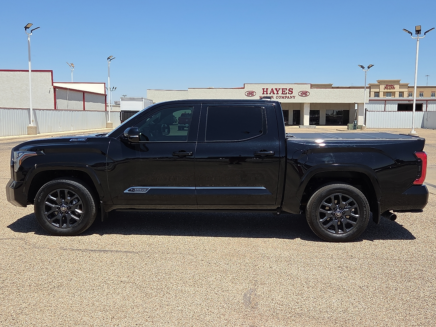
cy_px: 165
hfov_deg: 46.8
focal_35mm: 40
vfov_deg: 36.0
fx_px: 504
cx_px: 219
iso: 77
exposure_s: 1/10000
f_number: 1.8
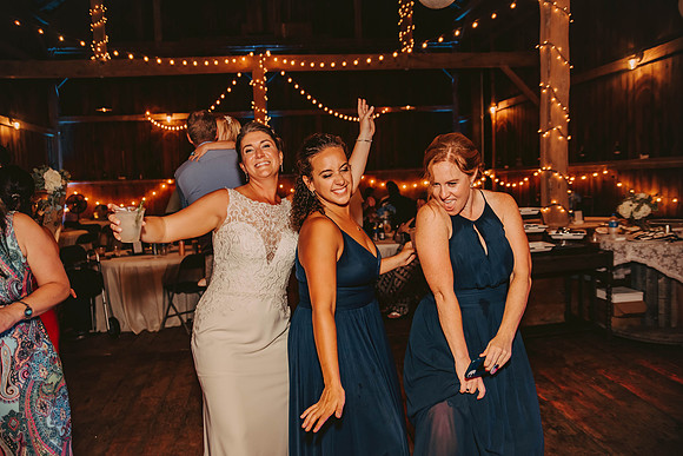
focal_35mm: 28
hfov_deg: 65.5
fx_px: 531
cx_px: 342
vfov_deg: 46.4
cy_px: 228
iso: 1000
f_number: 2.8
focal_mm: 28
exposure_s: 1/160
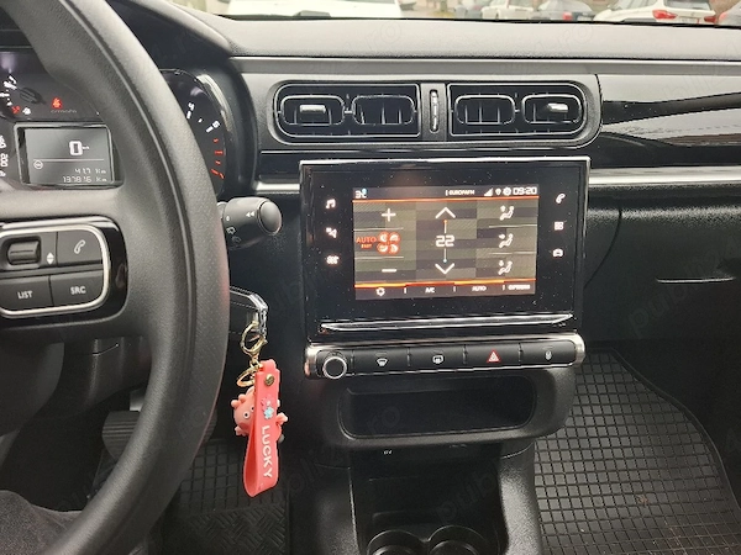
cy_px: 278
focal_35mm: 23
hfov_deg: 73.9
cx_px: 370
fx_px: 492
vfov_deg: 58.9
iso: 400
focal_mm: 5.54
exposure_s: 1/33
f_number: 1.8
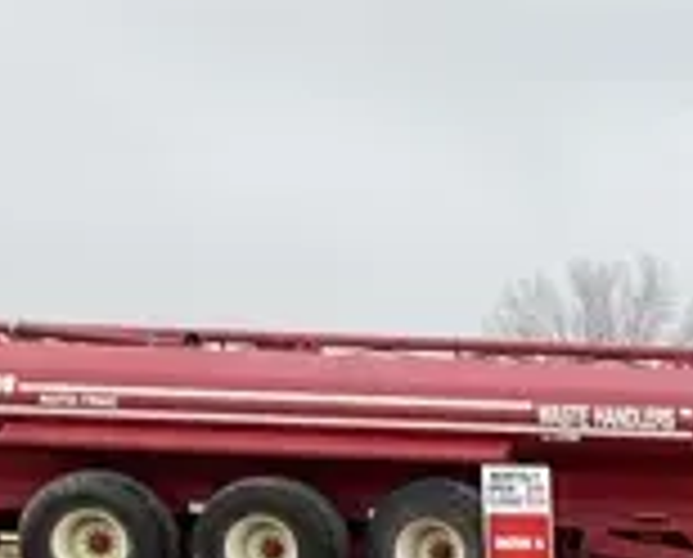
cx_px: 2030
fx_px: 3619
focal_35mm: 176
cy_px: 1035
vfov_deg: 8.5
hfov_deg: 9.0
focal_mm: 3
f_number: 1.8
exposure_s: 1/1055
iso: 25
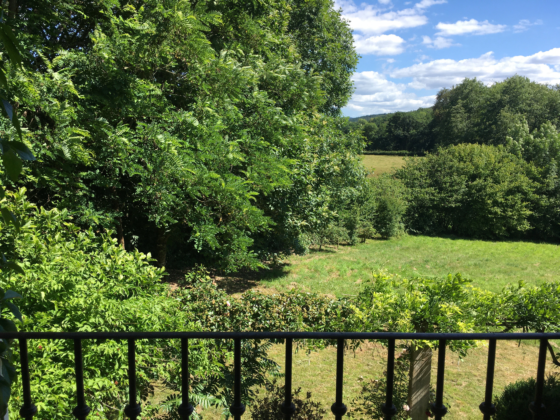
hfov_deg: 61.7
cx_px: 280
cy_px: 210
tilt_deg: -10.3
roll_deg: -1.0
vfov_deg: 48.2
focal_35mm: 29
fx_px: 469
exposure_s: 1/864
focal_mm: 4.15
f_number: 2.2
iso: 25
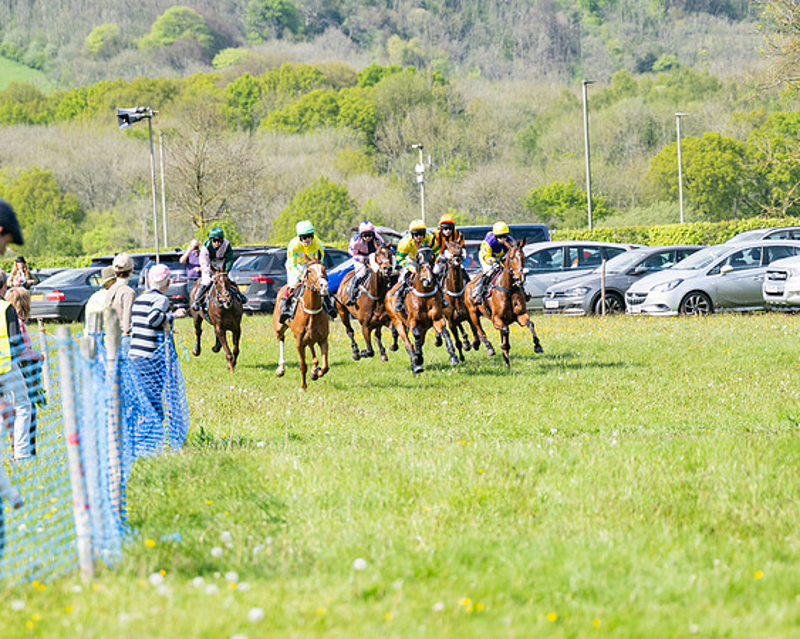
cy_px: 320
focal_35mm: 261
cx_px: 400
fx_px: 6187
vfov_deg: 5.9
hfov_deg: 7.4
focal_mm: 155
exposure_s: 1/1250
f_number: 4
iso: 200
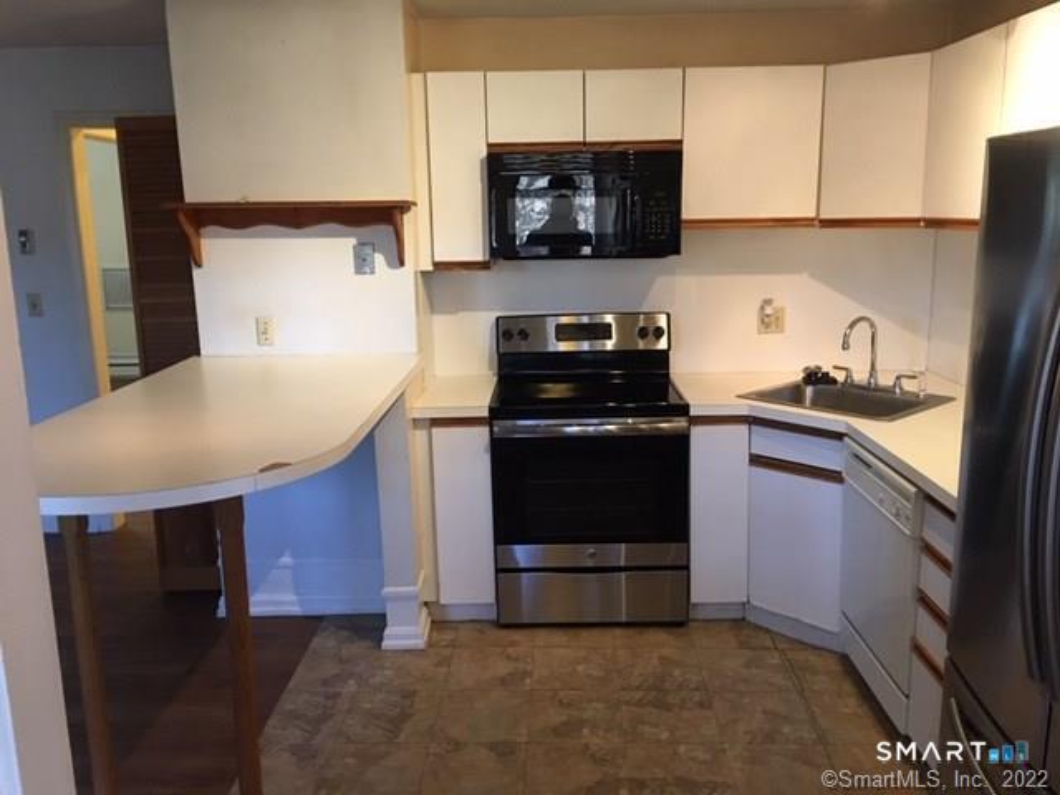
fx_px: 888
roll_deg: +0.2
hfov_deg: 61.7
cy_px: 398
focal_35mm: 29
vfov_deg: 48.2
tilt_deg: -9.6
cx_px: 530
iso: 80
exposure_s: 1/15
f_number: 2.2
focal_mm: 4.15
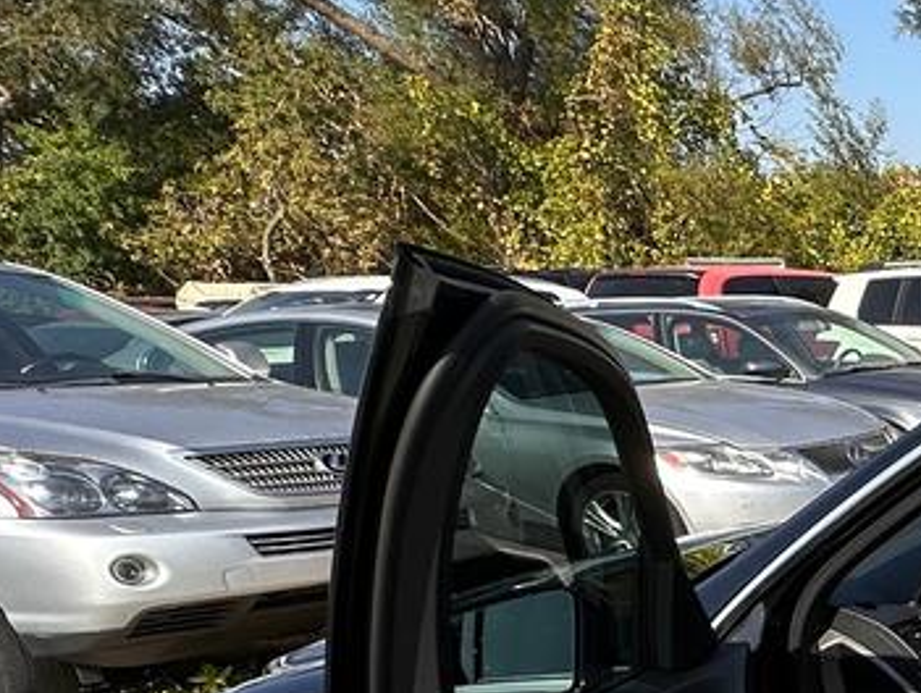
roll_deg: +1.6
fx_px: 1358
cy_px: 874
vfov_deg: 25.2
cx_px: 1527
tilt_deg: -24.4
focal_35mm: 51
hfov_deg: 24.3
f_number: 2.2
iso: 40
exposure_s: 1/754
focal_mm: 2.22
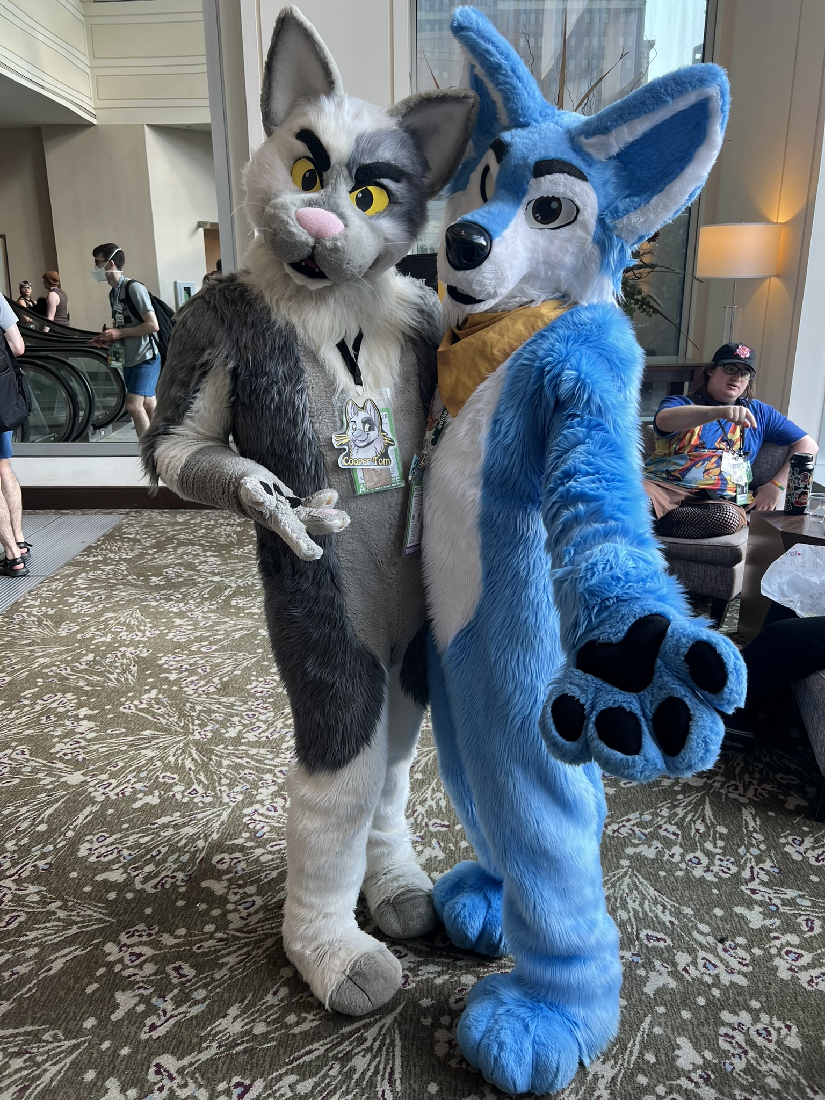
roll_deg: +1.2
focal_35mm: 26
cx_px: 412
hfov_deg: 53.1
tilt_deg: -17.6
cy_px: 550
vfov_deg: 67.3
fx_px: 826
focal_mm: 5.7
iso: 50
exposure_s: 1/120
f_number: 1.5
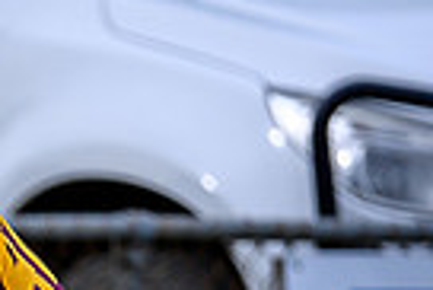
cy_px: 500
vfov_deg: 0.3
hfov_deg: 0.5
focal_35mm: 4269
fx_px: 51401
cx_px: -630
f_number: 4
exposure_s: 1/1600
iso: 220
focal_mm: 500
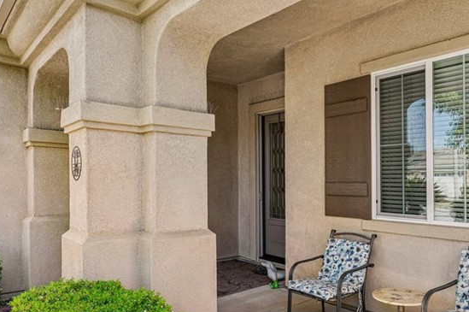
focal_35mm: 28
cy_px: 196
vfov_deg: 45.9
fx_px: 364
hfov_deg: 65.0
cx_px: 278
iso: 100
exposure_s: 1/30
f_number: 8
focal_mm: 15
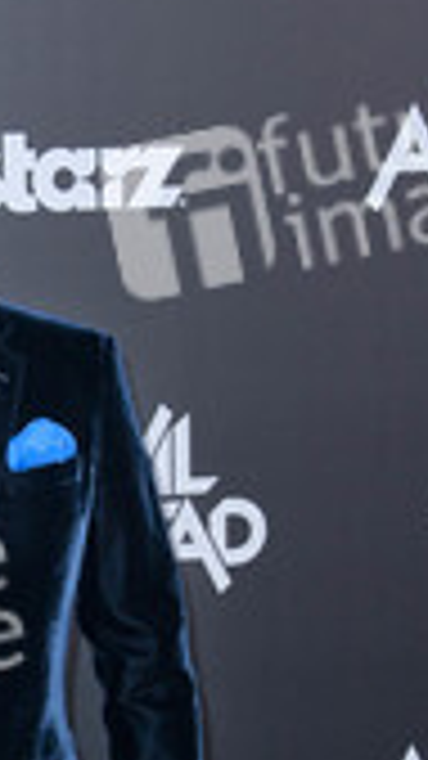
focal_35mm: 94
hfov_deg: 12.6
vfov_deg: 21.4
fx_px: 1897
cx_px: -74
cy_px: 868
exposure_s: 1/320
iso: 500
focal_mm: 38
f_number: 5.6
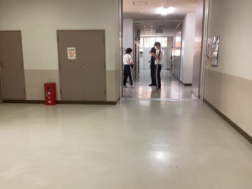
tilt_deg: -11.1
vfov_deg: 45.4
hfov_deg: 58.4
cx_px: 126
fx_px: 226
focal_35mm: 31
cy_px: 94
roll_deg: +0.4
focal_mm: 3.3
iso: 200
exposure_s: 1/60
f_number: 2.4
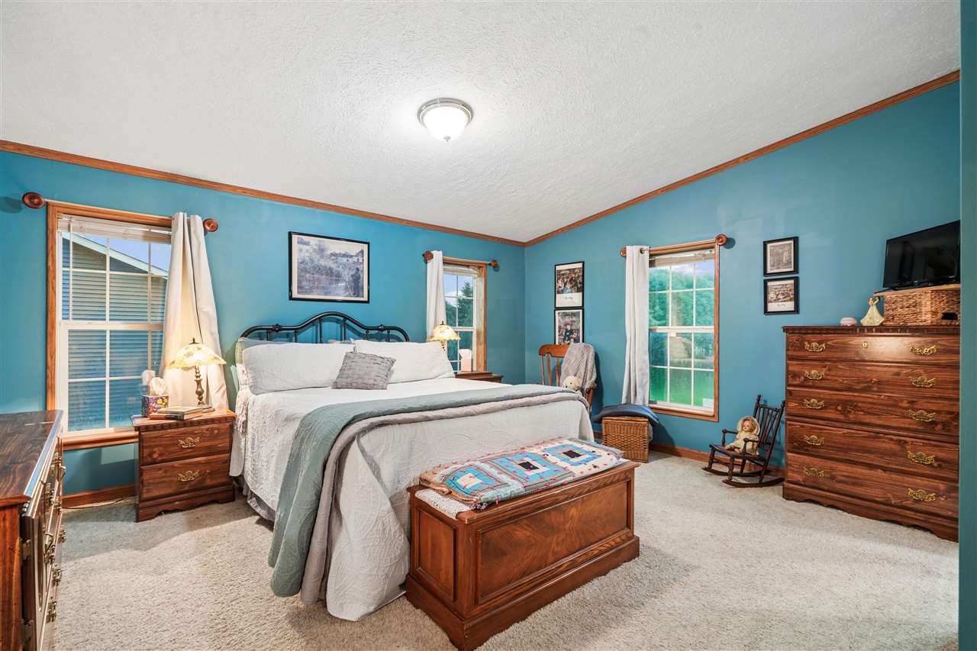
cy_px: 326
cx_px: 488
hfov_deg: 96.7
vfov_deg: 73.7
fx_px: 434
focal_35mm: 16
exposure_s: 1/3.33
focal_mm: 16
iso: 640
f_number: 10
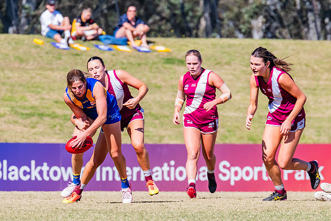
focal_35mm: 754
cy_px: 110
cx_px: 63
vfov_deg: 1.8
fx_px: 6930
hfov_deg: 2.7
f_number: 10
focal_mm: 420
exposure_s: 1/1600
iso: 800
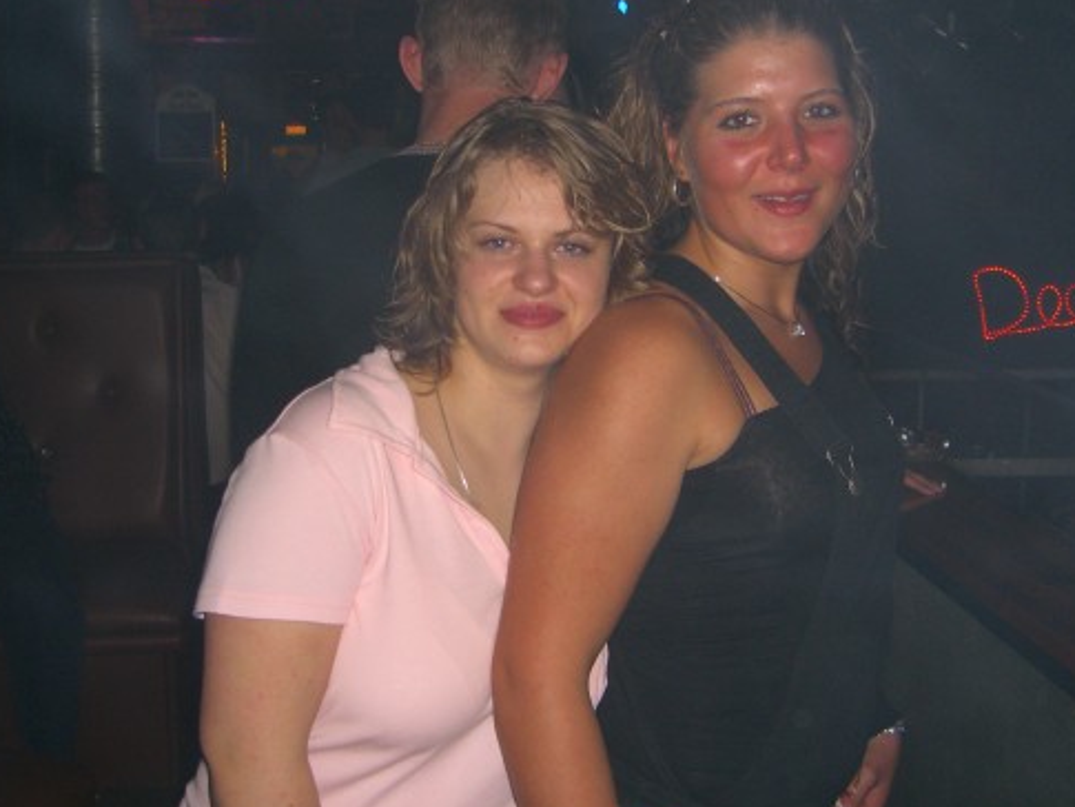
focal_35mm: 47
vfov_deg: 30.8
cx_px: 530
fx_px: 1460
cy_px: 339
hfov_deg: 40.4
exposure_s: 1/60
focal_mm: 7.9
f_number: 2.8
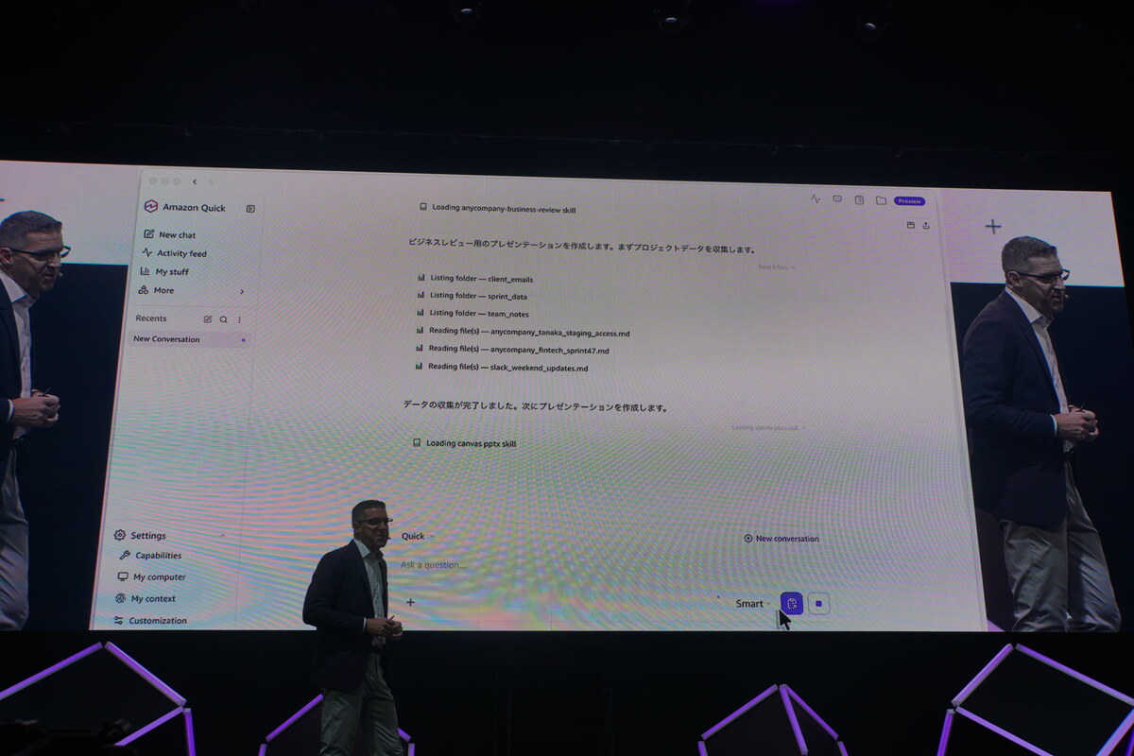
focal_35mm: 41
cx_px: 567
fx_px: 1304
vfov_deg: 32.3
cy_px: 378
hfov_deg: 47.0
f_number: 5.6
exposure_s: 1/100
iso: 100
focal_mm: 27.6
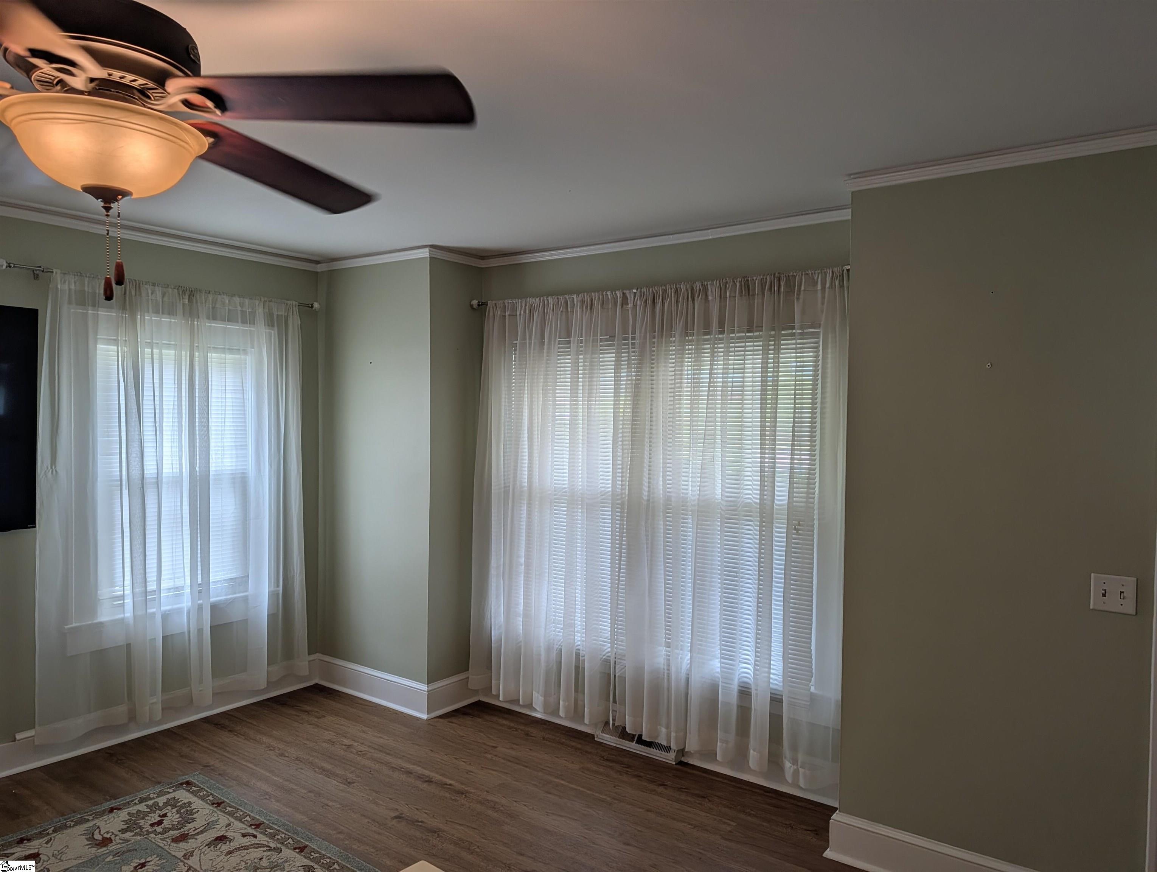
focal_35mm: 24
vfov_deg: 56.9
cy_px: 436
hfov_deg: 71.5
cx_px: 578
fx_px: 803
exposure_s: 1/208
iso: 19
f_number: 1.68
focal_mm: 6.9
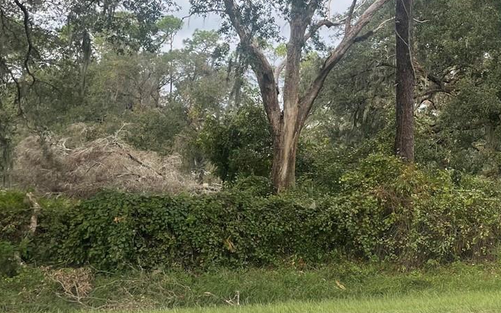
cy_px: 120
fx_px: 833
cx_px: 495
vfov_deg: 21.3
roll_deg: -1.9
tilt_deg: +5.2
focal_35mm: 61
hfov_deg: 31.1
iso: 32
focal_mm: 4.2
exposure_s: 1/1350
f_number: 1.6
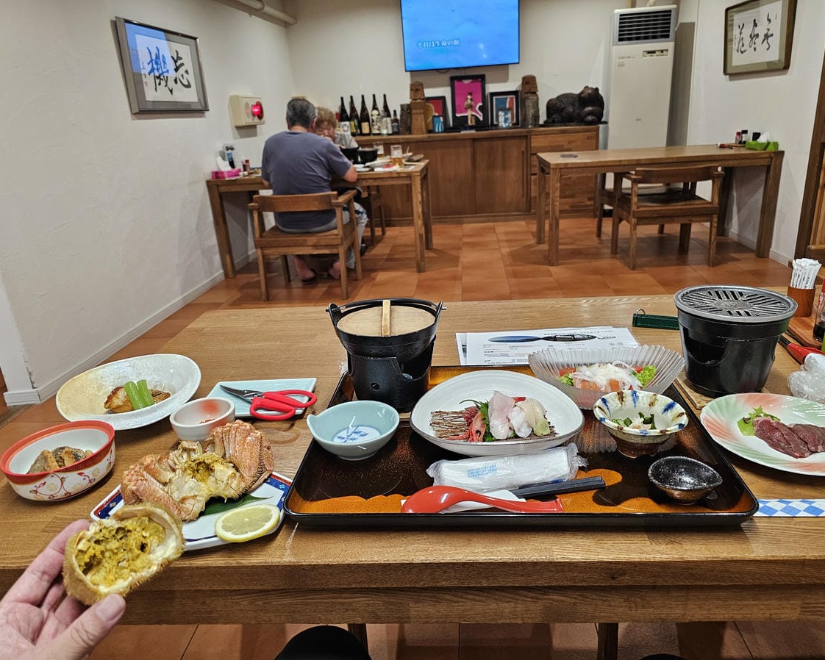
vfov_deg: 58.8
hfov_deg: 70.2
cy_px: 330
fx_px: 586
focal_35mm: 24
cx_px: 432
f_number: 1.7
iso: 250
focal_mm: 6.3
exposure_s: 1/100
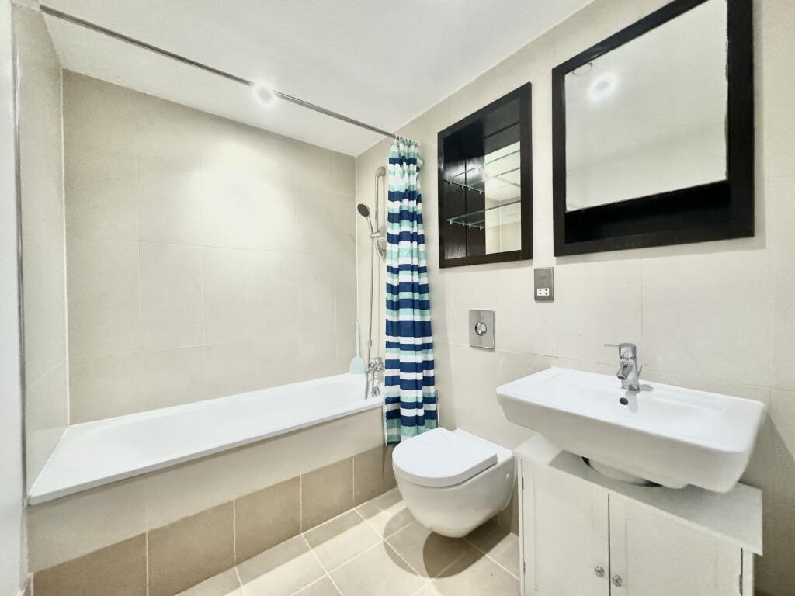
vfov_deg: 85.7
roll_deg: +1.6
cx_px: 398
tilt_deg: -0.5
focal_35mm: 14
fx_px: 322
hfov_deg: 102.1
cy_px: 298
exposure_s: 1/60
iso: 800
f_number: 2.2
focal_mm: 2.22
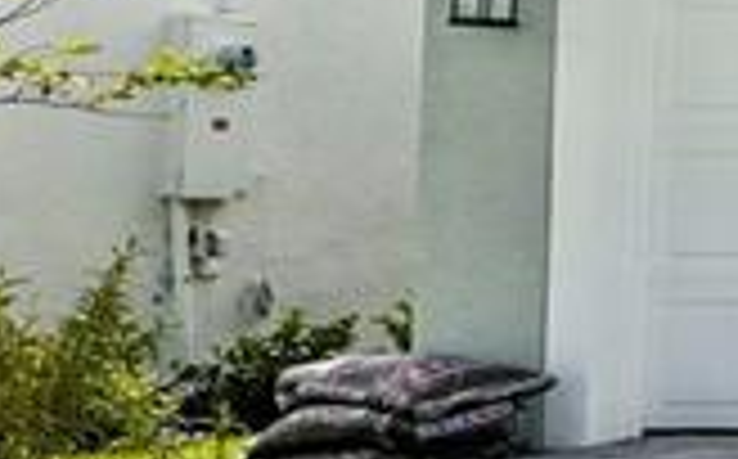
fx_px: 2494
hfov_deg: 10.7
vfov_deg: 10.5
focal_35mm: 124
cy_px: 94
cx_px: 2272
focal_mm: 19.5
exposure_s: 1/1600
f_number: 8
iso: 400
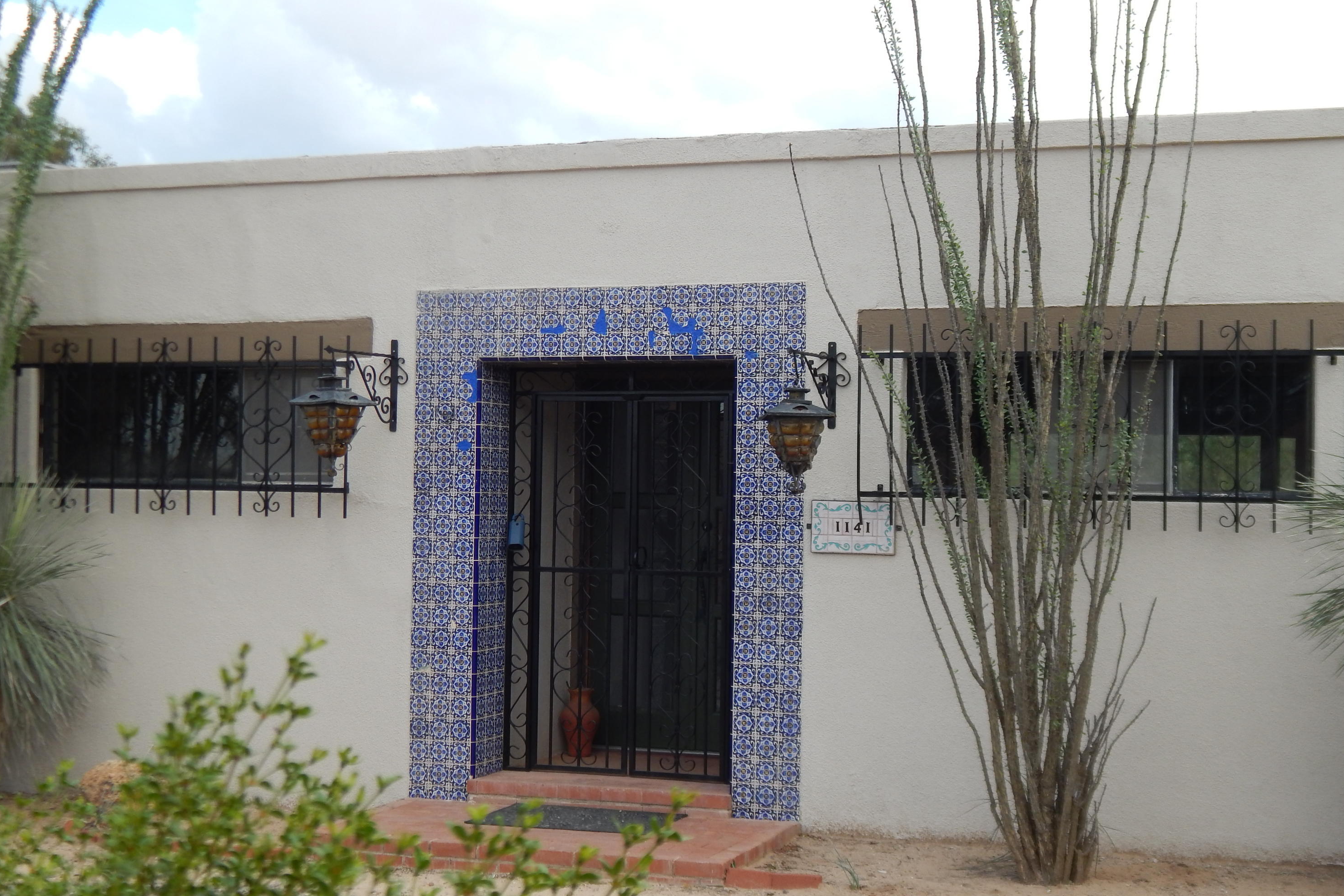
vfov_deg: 23.4
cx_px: 665
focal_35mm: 58
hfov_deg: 34.5
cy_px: 504
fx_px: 2165
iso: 125
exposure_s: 1/400
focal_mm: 9.7
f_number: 3.8
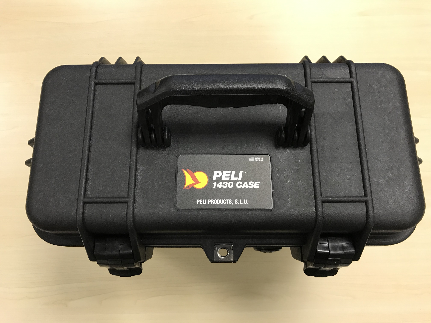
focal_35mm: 28
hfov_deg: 63.4
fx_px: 349
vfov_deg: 49.7
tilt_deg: -77.0
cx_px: 216
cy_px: 162
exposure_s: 1/20
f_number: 1.8
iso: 40
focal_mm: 3.99
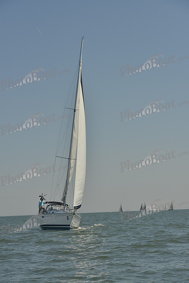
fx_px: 771
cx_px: 94
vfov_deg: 20.8
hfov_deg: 14.0
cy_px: 142
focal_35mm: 98
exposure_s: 1/640
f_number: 8
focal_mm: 98
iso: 200
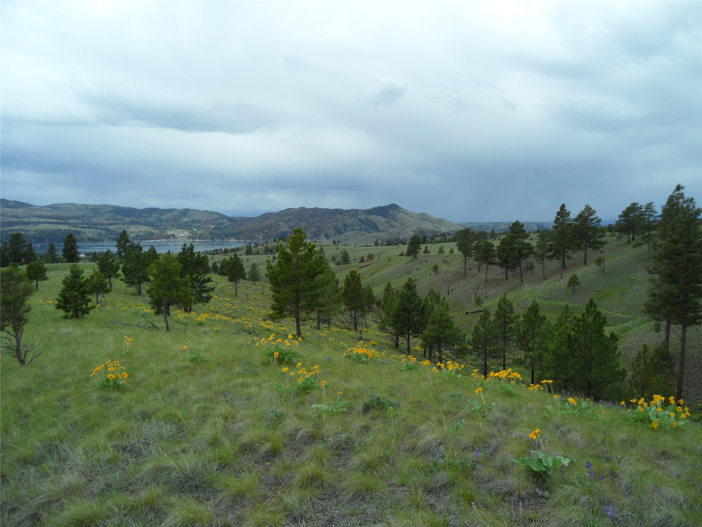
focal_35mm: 27
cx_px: 351
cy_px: 264
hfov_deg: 65.3
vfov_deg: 51.4
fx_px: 548
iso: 80
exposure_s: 1/750
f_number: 3.5
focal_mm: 4.9
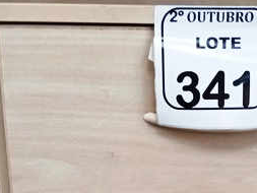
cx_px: 191
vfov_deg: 12.2
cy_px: 372
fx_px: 810
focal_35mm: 109
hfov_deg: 17.9
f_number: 1.8
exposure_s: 1/60
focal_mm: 3.98
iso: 142
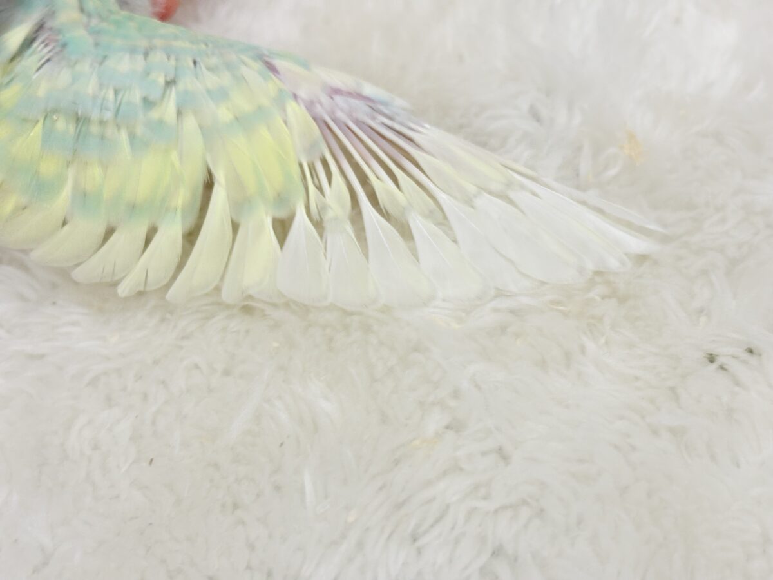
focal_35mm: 52
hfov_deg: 36.8
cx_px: 386
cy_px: 290
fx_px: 1161
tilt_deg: -52.2
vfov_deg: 28.0
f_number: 1.6
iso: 50
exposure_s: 1/100
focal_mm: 5.96
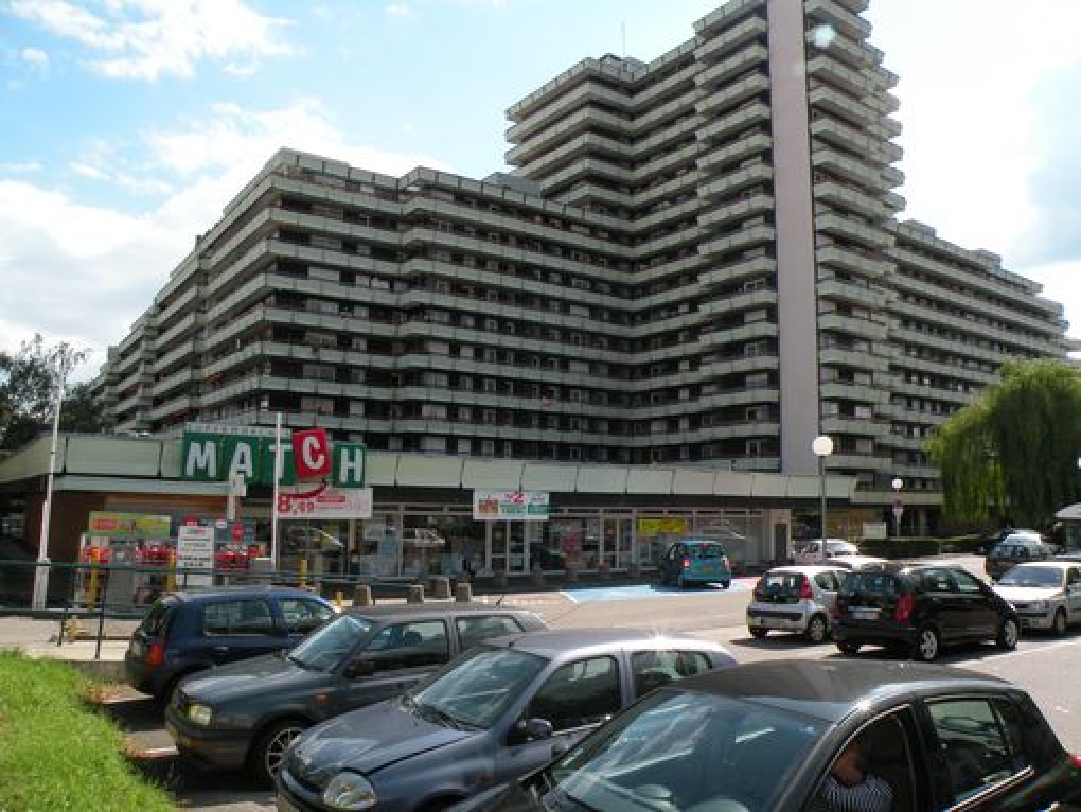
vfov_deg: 51.4
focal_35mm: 27
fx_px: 844
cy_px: 406
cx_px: 540
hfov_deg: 65.3
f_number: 5.6
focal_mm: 4.7
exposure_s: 1/217
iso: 64
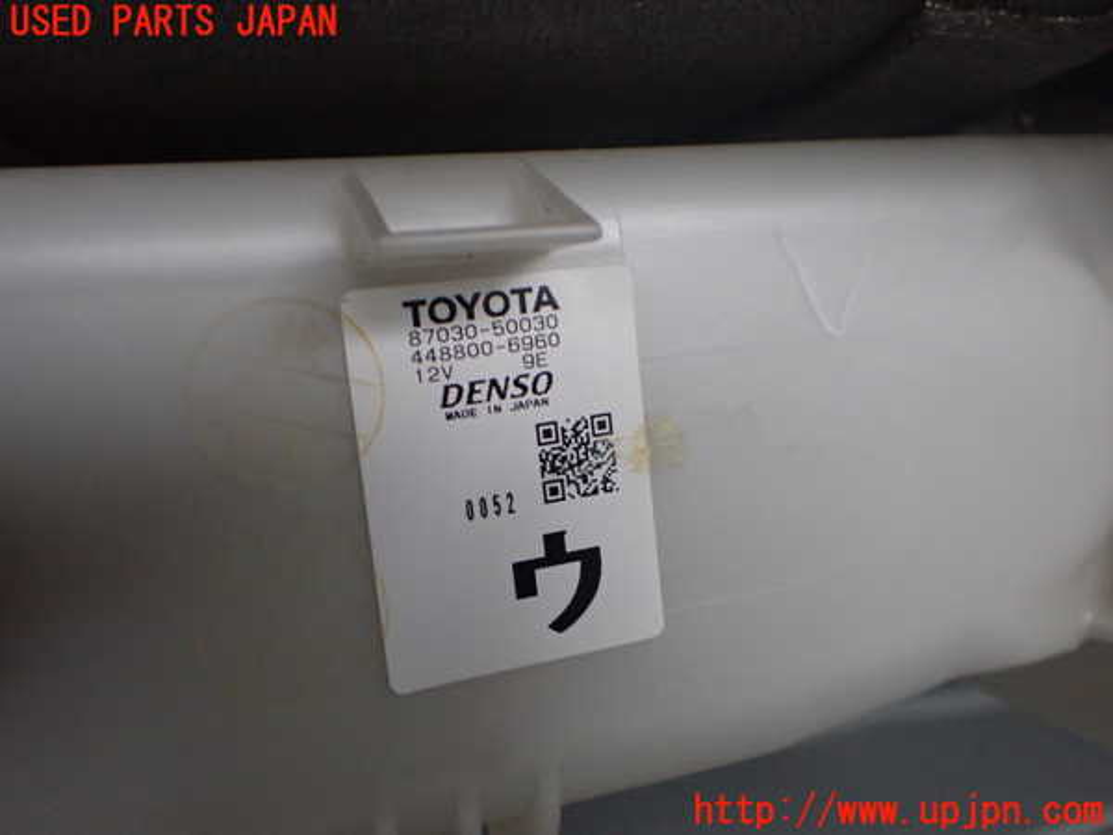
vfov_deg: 46.8
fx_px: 965
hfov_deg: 60.0
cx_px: 556
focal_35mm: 30
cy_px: 418
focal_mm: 5.4
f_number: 2.3
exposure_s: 1/100
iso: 800
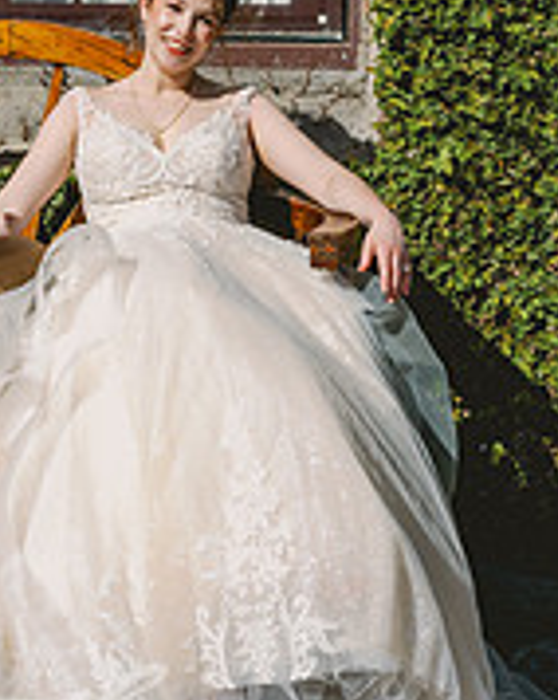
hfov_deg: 18.2
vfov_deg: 22.4
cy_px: 55
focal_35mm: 83
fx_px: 1716
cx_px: 51
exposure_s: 1/2500
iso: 100
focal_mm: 35
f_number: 5
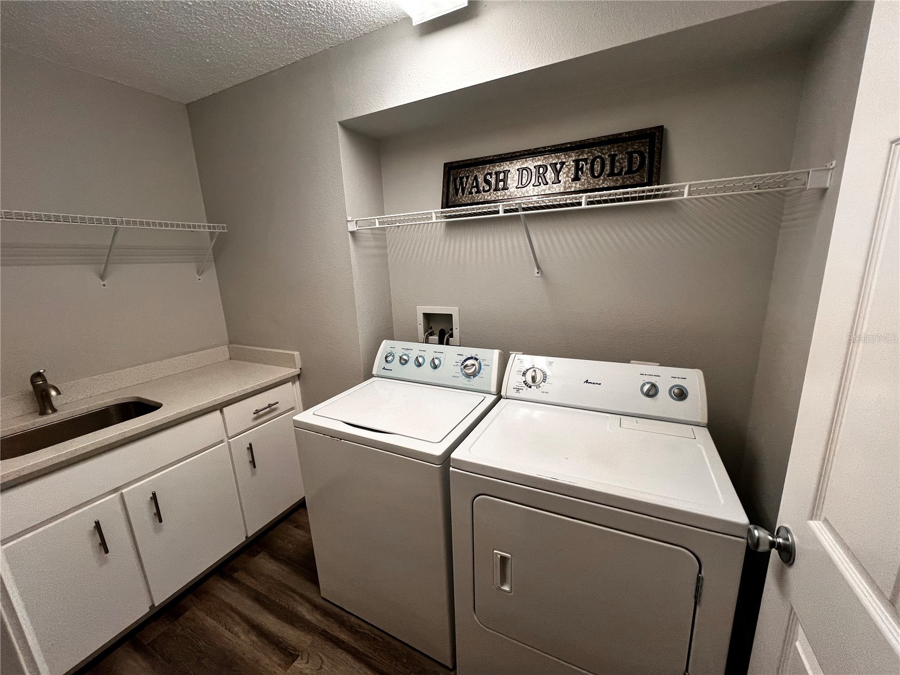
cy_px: 338
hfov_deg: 106.2
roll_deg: +2.2
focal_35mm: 13
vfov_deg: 89.9
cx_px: 450
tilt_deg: -12.3
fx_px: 338
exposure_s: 1/120
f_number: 1.8
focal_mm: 1.57
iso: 100
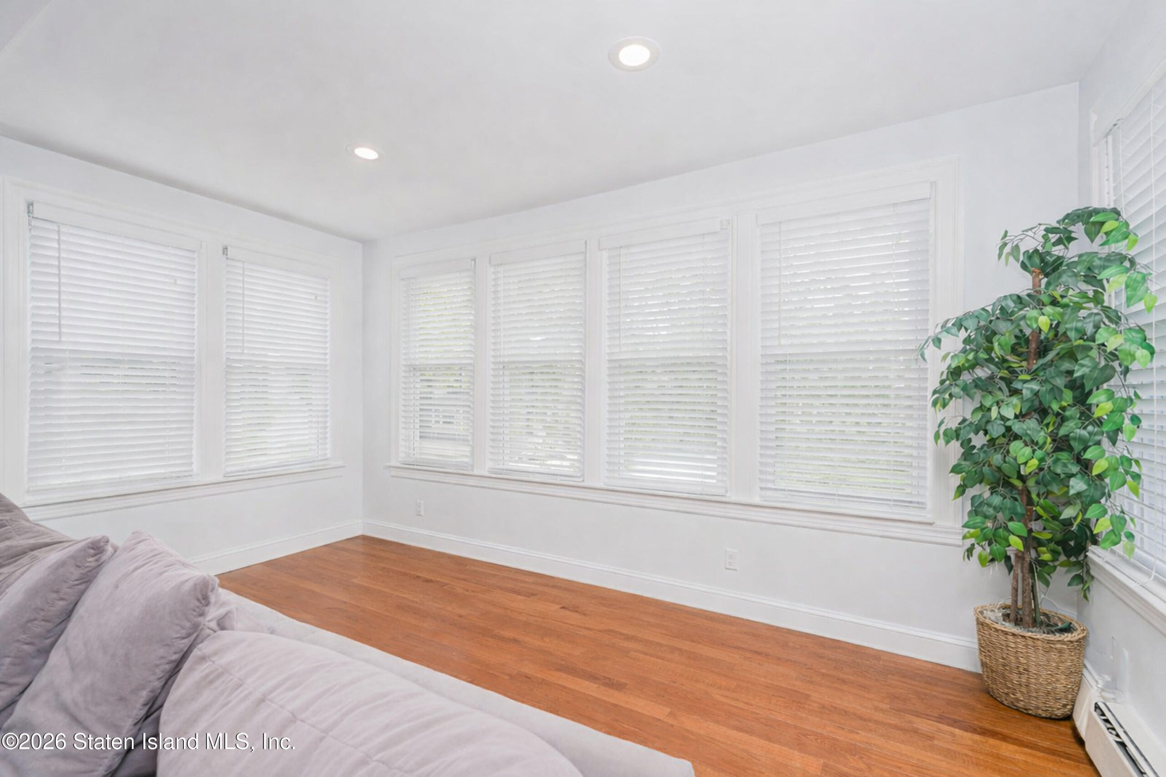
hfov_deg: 96.7
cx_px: 583
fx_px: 518
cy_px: 388
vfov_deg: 73.8
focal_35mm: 16
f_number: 5
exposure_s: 1/50
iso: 64
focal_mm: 16
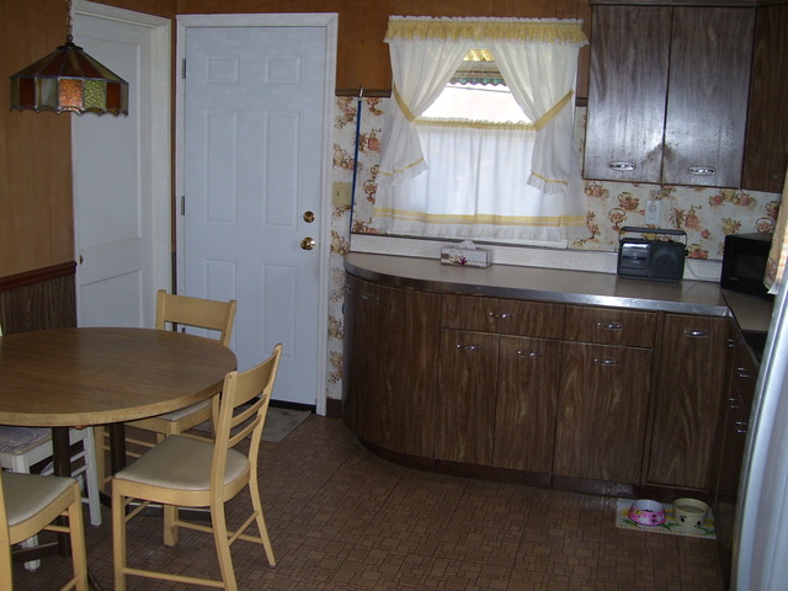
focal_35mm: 37
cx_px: 394
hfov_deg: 50.1
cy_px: 296
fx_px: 842
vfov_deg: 38.7
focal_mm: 6
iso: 80
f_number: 2.7
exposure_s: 1/60
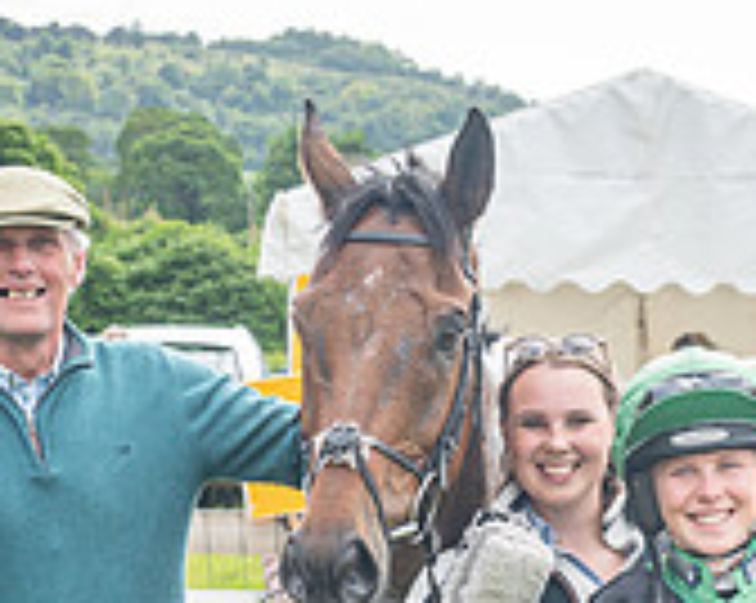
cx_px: 498
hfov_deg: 11.6
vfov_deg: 9.1
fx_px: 3710
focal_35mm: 166
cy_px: 842
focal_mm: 44
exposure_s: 1/200
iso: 200
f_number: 5
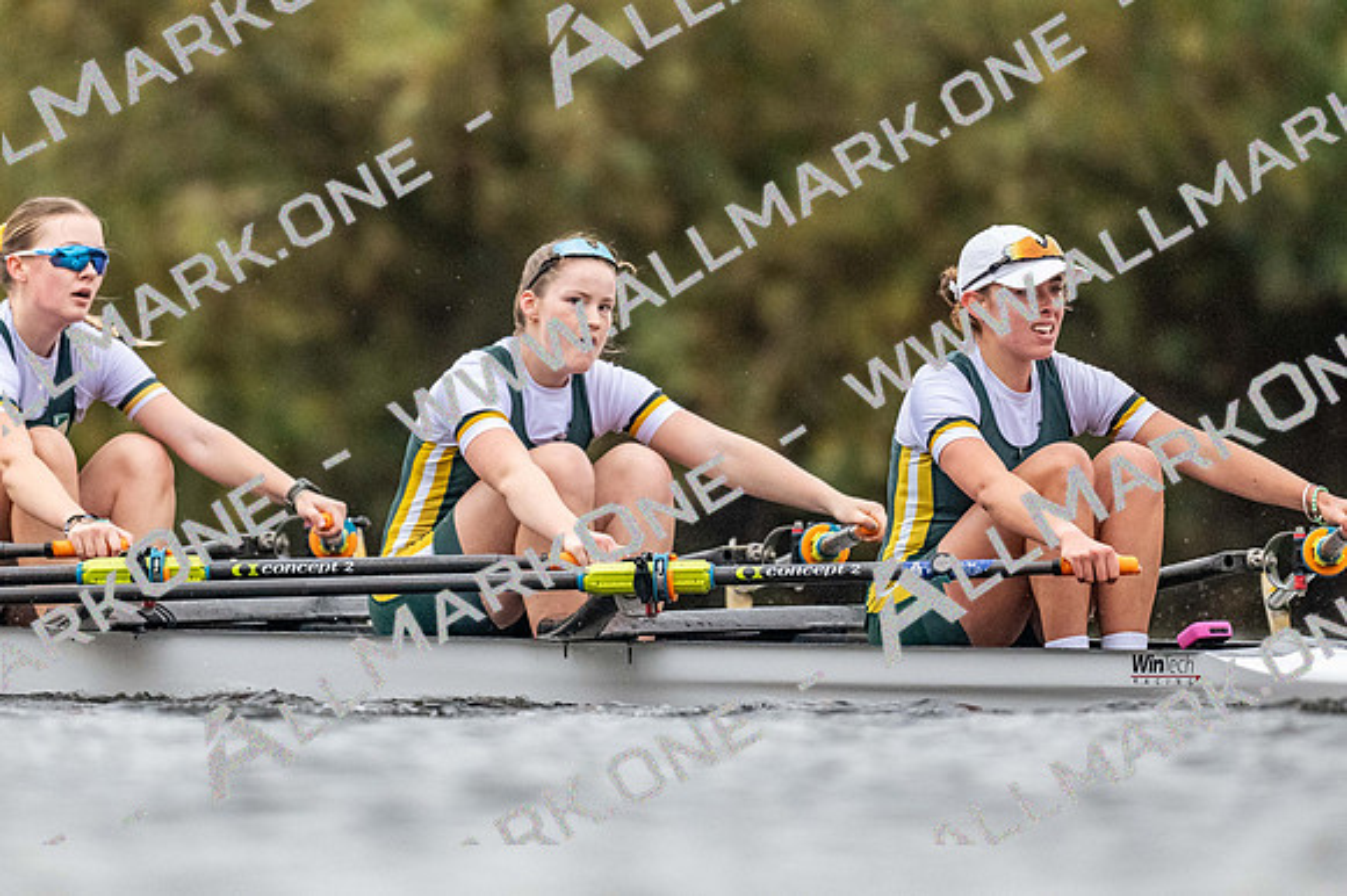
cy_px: 448
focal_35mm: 900
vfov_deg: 1.5
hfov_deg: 2.3
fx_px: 33655
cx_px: 674
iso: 4500
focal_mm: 600
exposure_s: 1/2500
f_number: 4
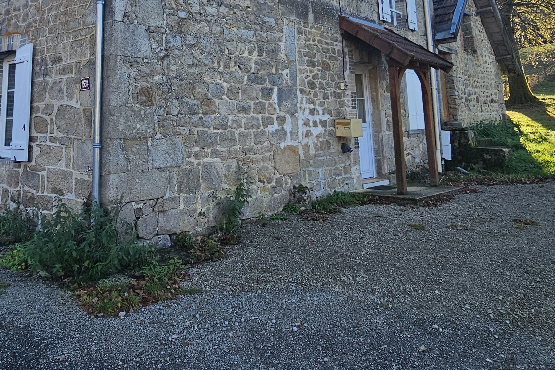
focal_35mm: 30
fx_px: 462
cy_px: 36
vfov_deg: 40.3
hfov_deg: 61.2
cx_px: 214
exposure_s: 1/588
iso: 50
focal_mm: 2.2
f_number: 2.2
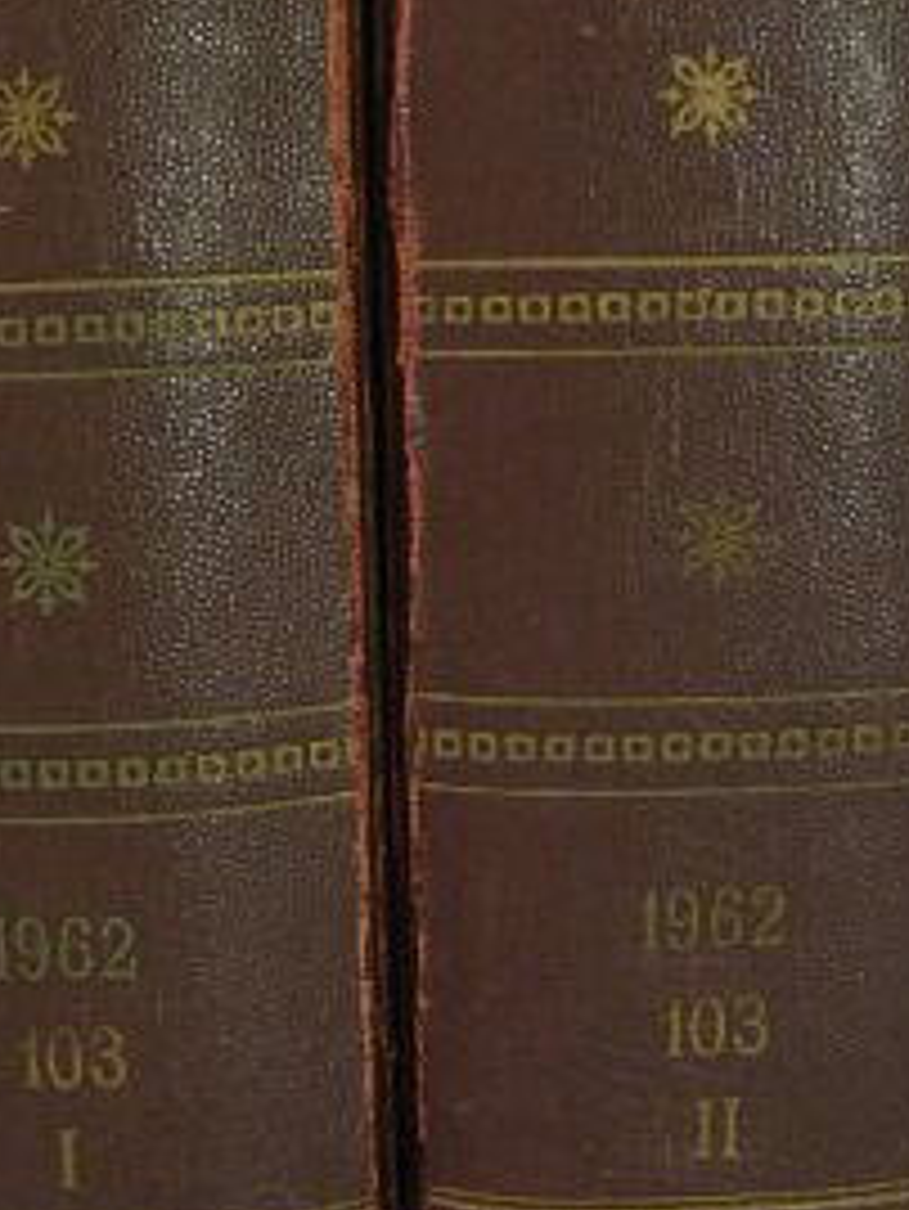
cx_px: 441
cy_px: 245
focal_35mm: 64
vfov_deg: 29.6
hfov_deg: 22.9
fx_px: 2239
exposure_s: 1/18.4
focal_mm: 6.3
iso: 200
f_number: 3.5
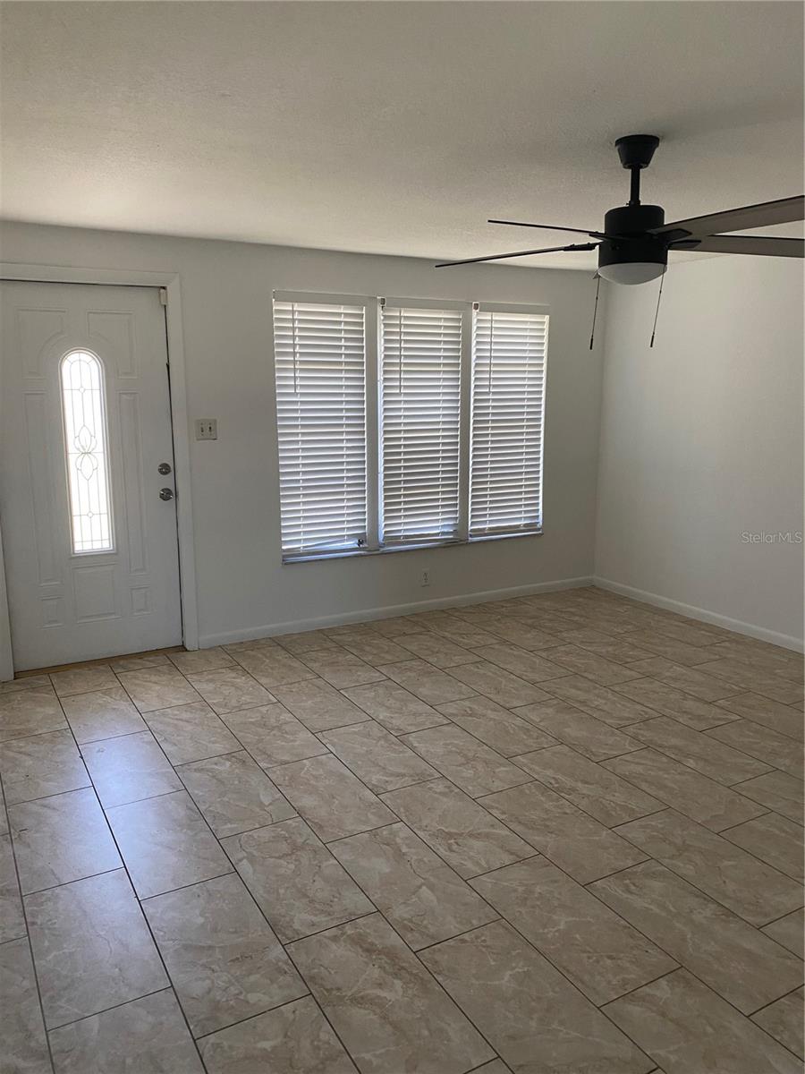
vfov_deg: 67.3
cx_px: 402
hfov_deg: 53.1
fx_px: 806
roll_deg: +0.3
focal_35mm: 26
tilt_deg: -10.9
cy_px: 537
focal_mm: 4.25
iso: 125
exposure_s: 1/97
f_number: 1.8
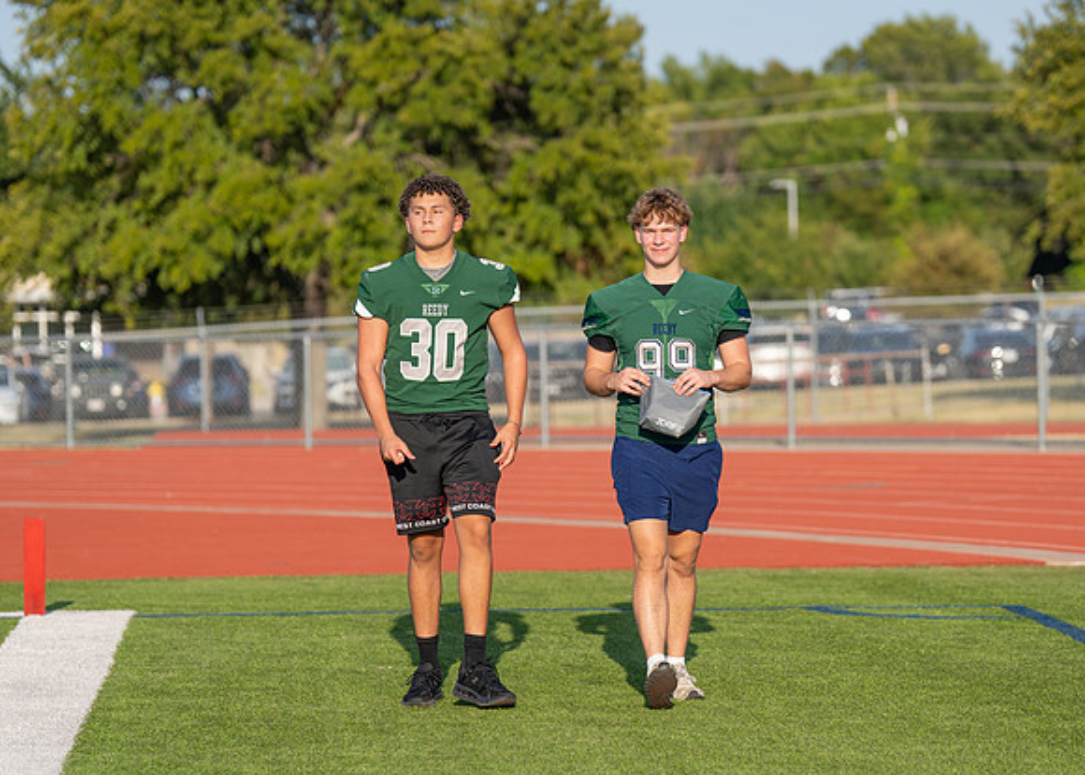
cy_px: 429
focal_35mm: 163
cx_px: 598
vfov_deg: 8.8
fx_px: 5012
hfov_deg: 12.4
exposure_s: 1/5000
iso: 320
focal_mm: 125
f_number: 2.8
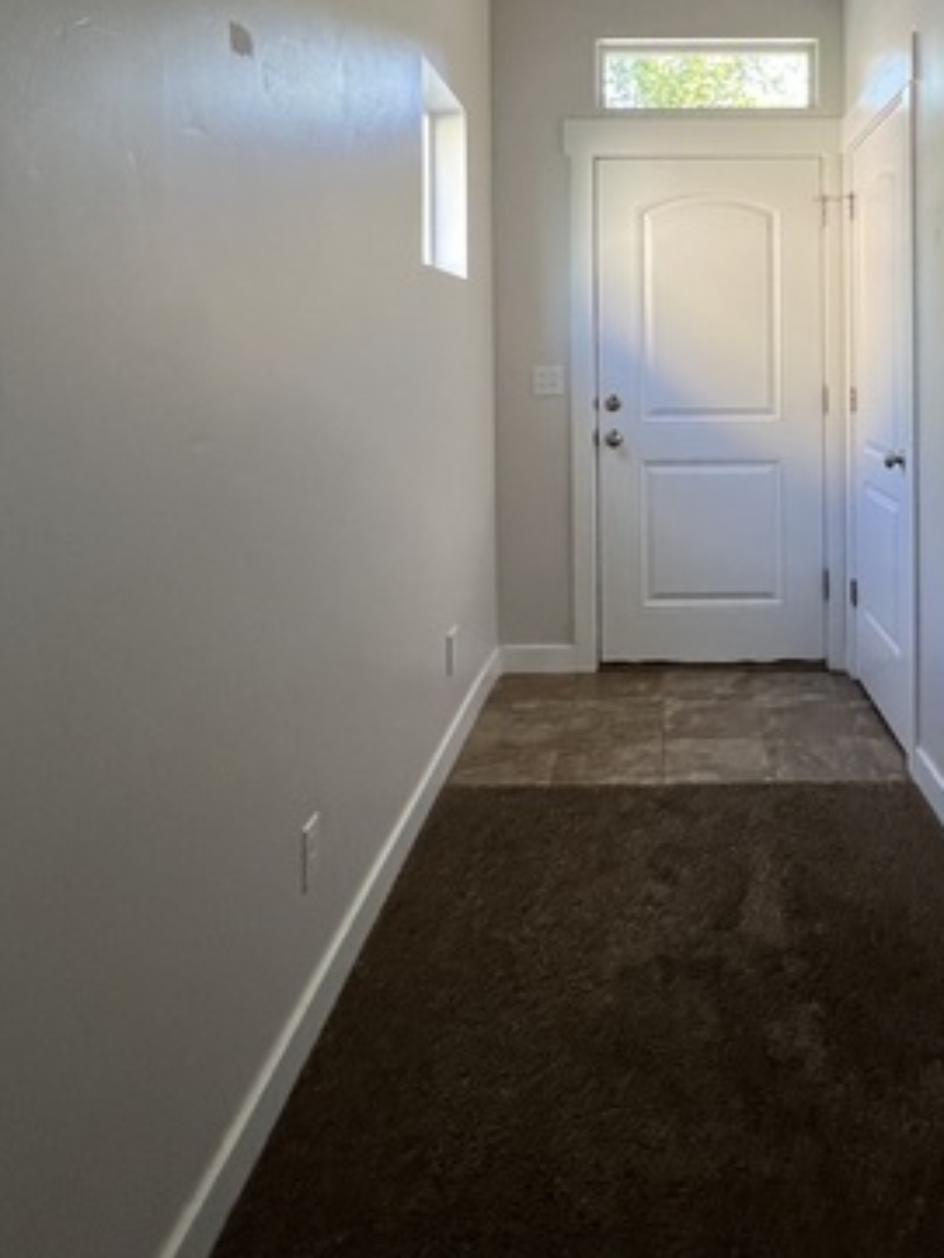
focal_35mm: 24
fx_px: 872
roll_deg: +1.3
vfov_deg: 68.3
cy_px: 361
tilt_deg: +3.7
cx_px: 658
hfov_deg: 55.2
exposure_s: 1/99
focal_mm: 1.57
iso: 200
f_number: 1.8
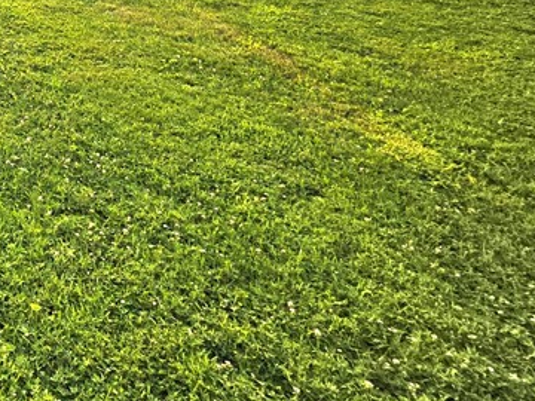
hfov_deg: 33.7
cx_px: -183
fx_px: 572
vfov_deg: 30.5
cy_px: -119
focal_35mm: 37
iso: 40
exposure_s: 1/5000
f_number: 1.9
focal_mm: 2.2
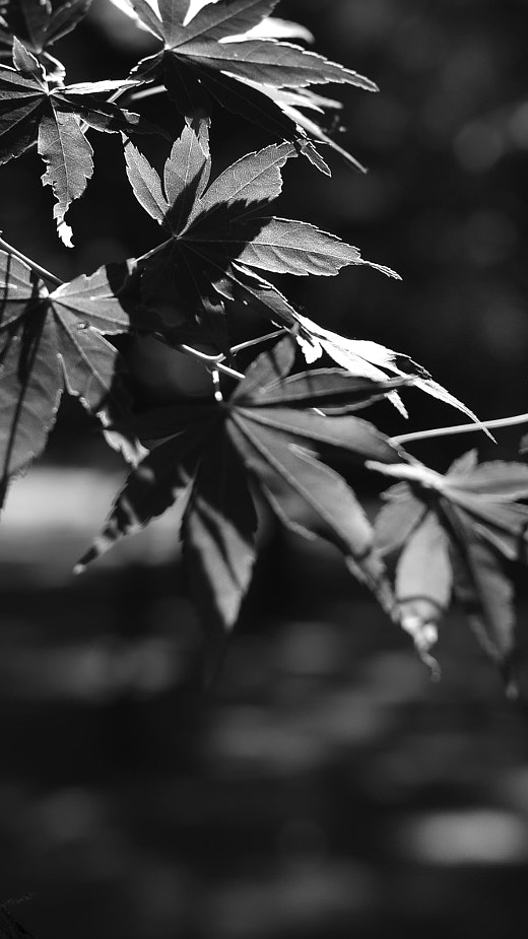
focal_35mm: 95
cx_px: 271
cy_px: 295
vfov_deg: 22.4
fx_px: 2363
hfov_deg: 12.7
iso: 100
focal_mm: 35
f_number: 2.8
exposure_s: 1/500
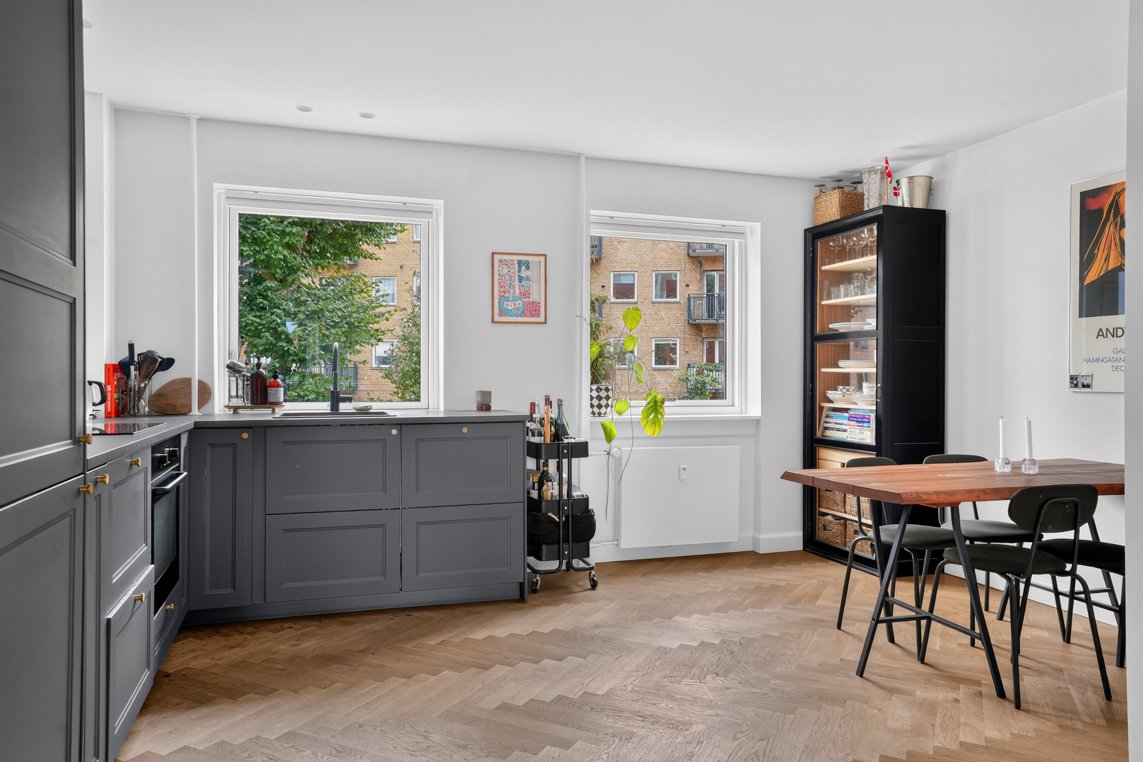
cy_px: 381
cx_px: 572
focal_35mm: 24
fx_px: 762
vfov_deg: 53.1
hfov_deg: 73.8
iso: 400
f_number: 8
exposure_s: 1/5
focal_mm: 24
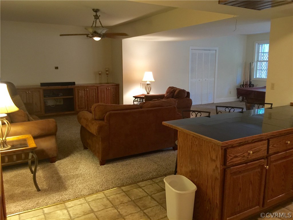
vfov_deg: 48.2
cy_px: 110
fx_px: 245
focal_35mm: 29
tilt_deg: -10.6
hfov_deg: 61.7
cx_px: 146
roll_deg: -1.2
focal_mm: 4.15
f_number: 2.2
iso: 80
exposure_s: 1/4
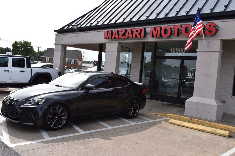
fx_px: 235
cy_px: 78
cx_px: 118
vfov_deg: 36.8
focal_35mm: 36
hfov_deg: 53.1
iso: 400
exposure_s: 1/500
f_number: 11
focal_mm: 24
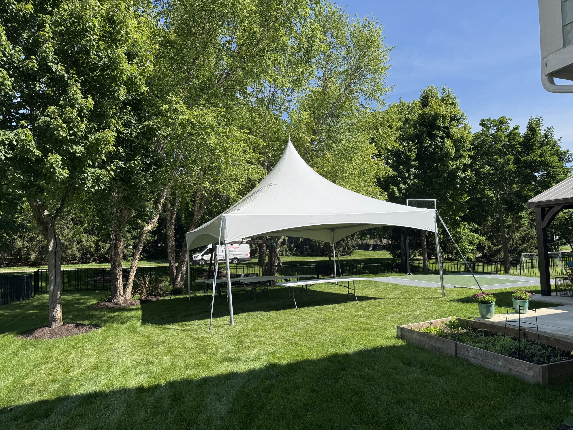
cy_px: 215
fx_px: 397
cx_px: 286
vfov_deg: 56.8
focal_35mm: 24
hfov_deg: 71.6
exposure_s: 1/2604
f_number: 1.78
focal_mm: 6.76
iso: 80
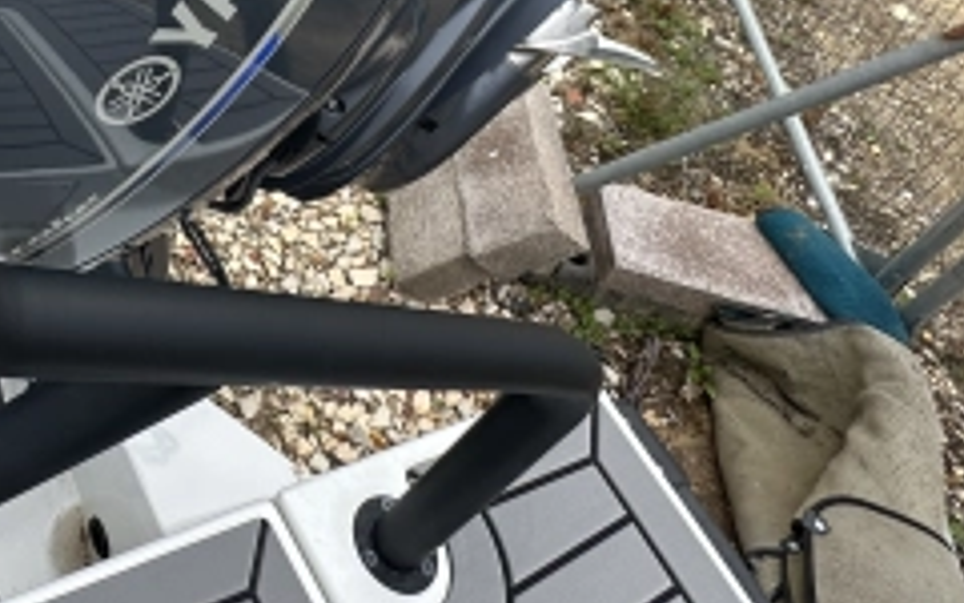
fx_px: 893
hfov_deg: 46.5
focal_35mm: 34
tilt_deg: -35.5
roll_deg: +2.0
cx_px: -20
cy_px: -187
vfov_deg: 29.7
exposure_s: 1/622
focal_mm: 2.22
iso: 40
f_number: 2.2
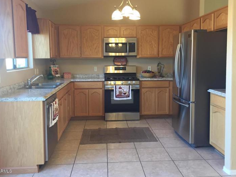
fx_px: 225
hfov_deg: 55.4
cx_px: 120
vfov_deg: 42.9
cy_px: 78
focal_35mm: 33
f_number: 2.2
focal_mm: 4.15
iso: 80
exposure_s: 1/30
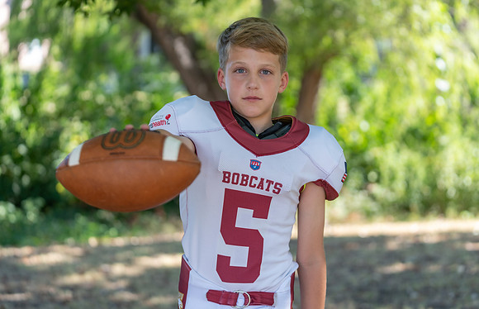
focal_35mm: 76
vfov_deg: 17.5
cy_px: 137
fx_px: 1004
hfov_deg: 26.8
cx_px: 258
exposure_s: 1/320
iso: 160
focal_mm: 70
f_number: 2.8
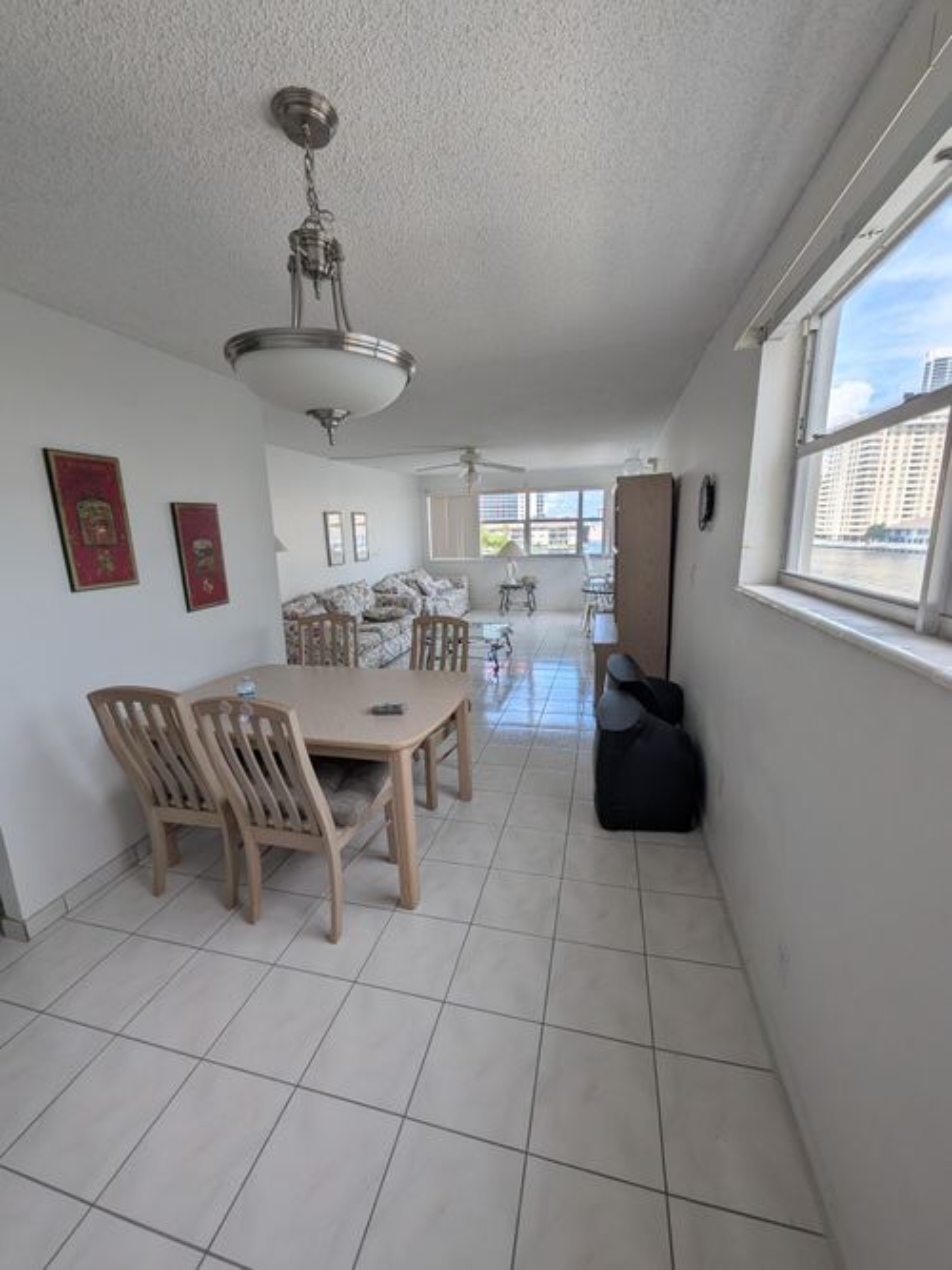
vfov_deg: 106.2
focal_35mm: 13
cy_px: 635
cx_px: 476
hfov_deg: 89.9
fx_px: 477
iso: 26
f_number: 2.2
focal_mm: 1.54
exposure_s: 1/552
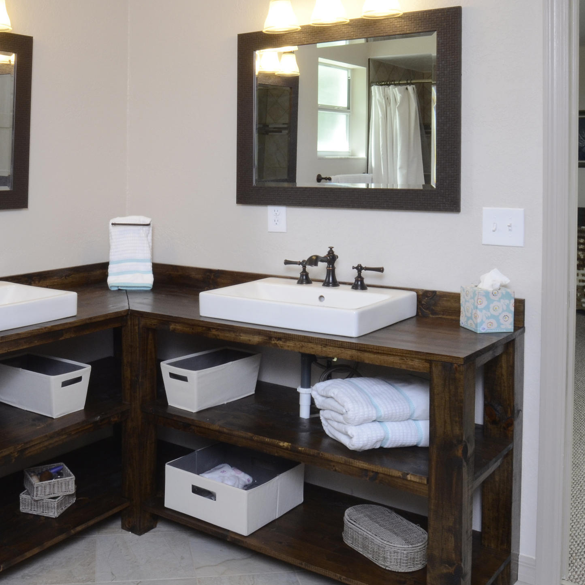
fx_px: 707
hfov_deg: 44.2
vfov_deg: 44.9
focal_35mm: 37
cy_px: 299
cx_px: 186
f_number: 16
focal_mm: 14
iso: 400
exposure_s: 1/8
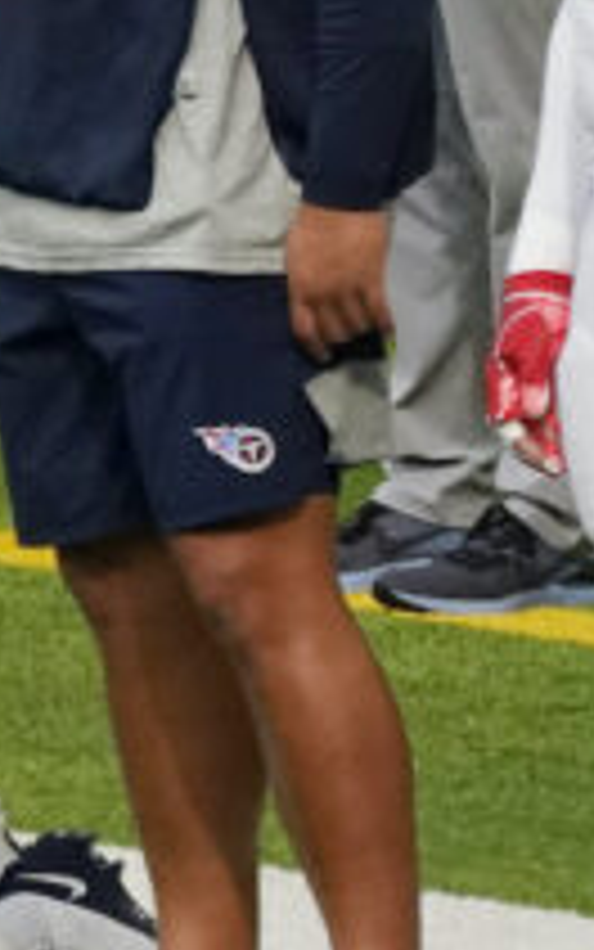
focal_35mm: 2444
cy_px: 367
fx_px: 63260
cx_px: -1116
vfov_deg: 0.9
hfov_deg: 0.5
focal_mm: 494
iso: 4000
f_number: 11
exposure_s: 1/1250
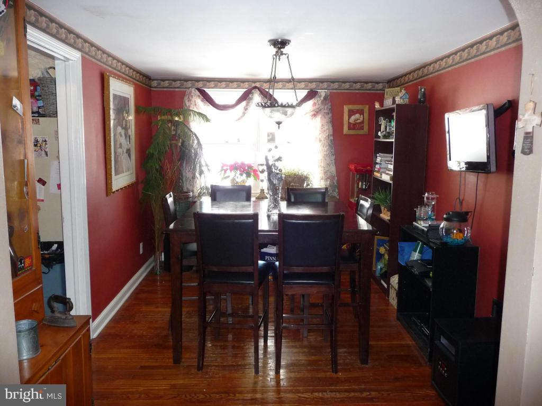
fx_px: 438
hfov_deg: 63.4
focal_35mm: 28
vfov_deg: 49.7
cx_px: 271
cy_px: 203
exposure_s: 1/30
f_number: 3.3
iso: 320
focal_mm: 4.7
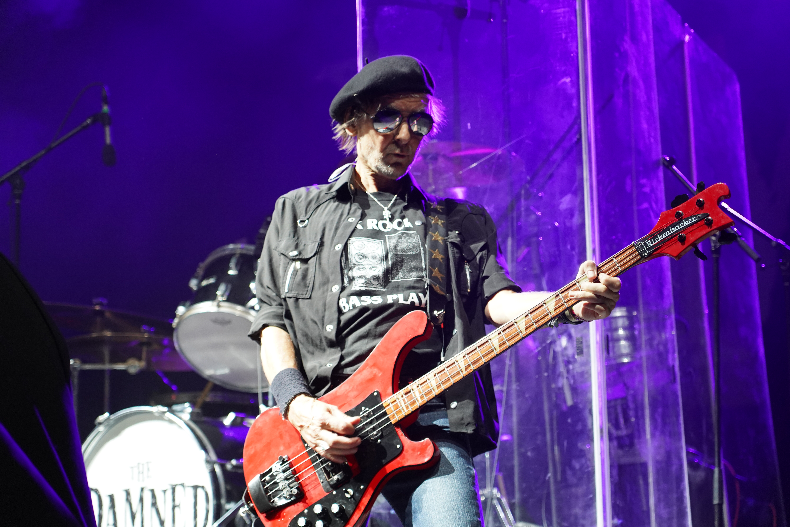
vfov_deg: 13.0
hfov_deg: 19.5
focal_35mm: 105
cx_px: 395
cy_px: 264
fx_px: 2304
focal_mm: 105
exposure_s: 1/160
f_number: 4
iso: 3200
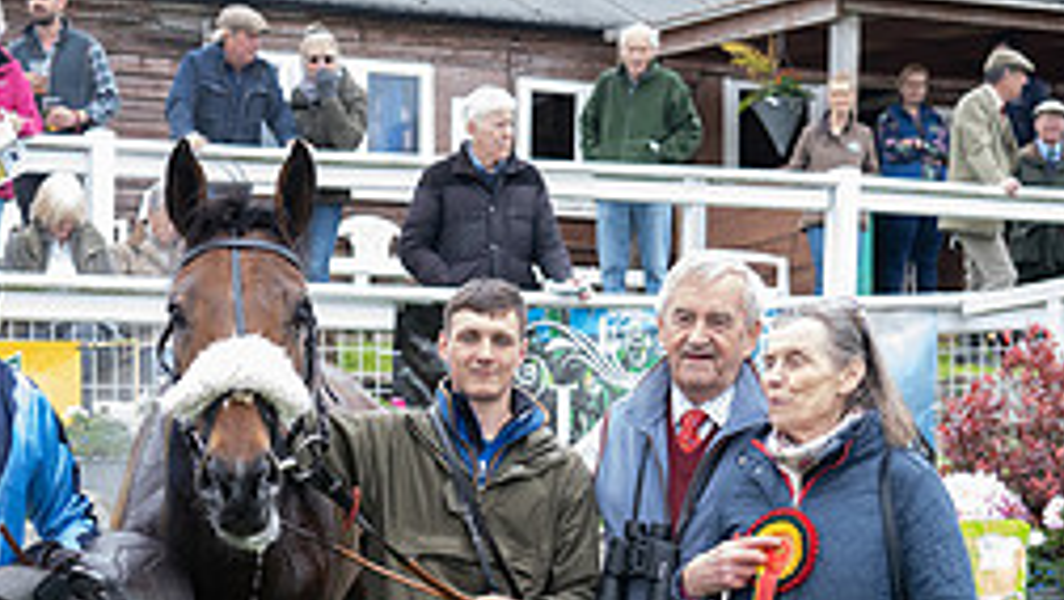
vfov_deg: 14.4
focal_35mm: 82
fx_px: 2314
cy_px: 678
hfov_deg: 25.6
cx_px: 270
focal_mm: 34
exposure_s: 1/640
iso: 1600
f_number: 4
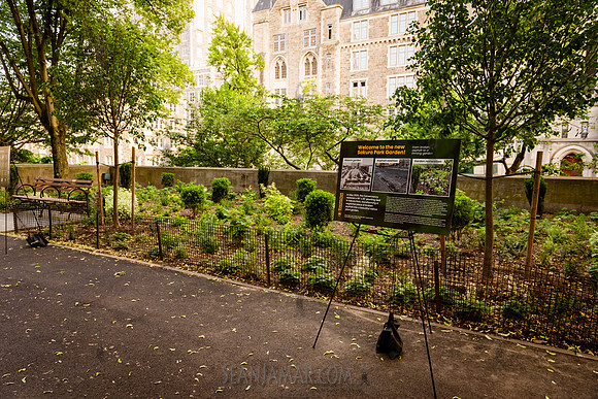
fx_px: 399
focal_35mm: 24
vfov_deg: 53.2
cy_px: 200
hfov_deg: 73.7
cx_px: 299
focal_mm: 24
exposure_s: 1/160
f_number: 3.5
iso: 1000
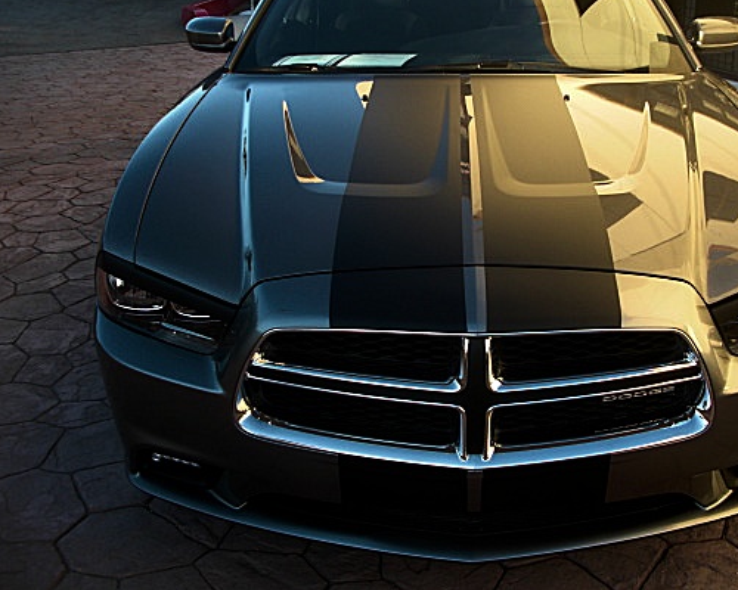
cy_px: 242
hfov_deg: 41.0
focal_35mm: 45
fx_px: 983
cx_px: 435
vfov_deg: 33.3
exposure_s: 1/125
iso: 50
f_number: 2.8
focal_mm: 6.3
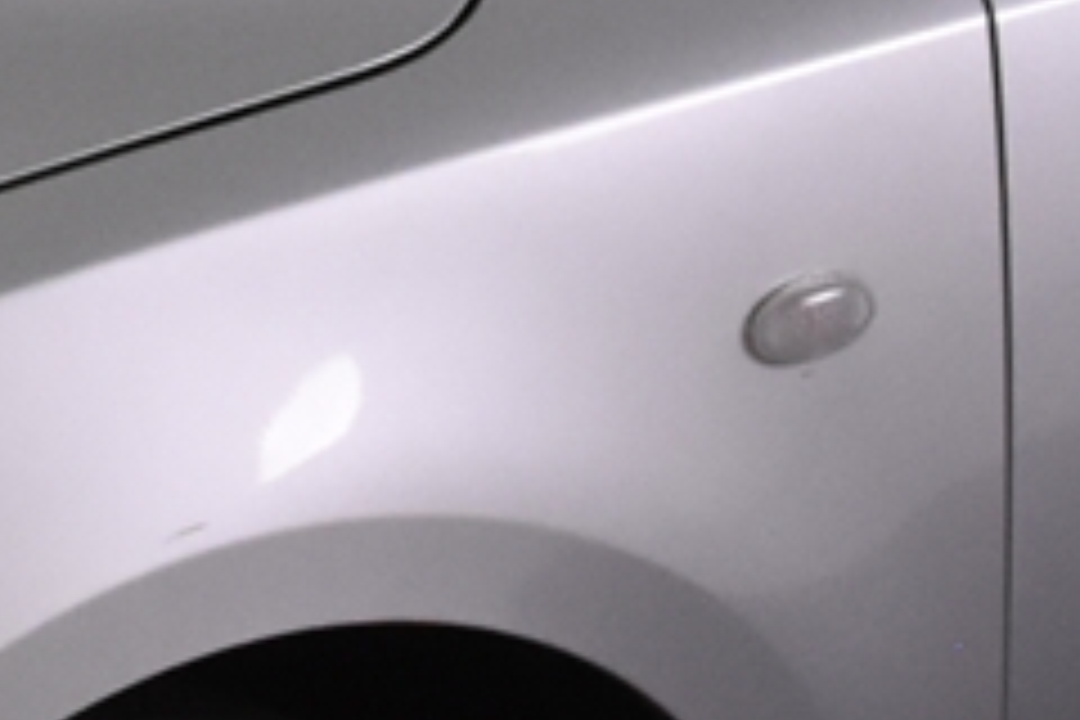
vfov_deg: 4.4
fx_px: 9359
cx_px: 261
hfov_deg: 6.6
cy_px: -328
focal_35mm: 312
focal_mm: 26
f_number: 5.6
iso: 1600
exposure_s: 1/125
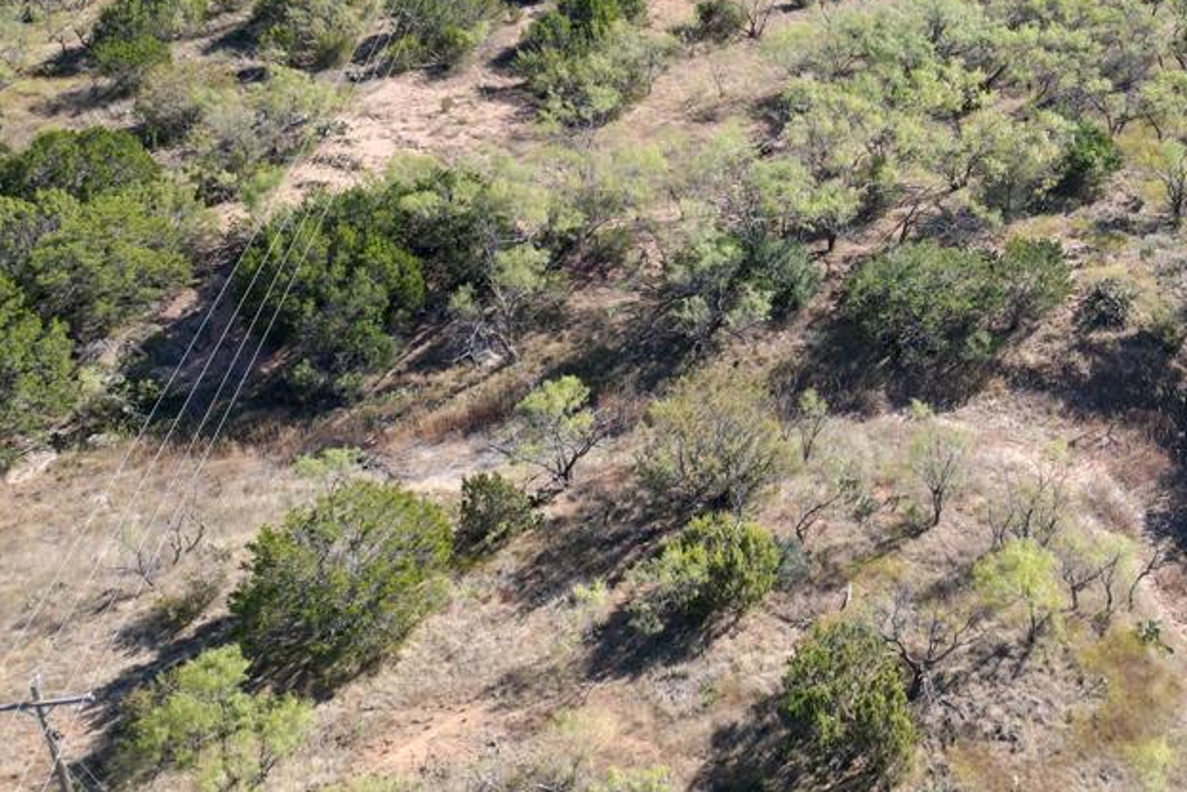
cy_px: 126
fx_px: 1352
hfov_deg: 45.1
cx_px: 943
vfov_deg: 31.6
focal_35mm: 41
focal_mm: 6.72
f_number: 1.7
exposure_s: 1/2000
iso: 200
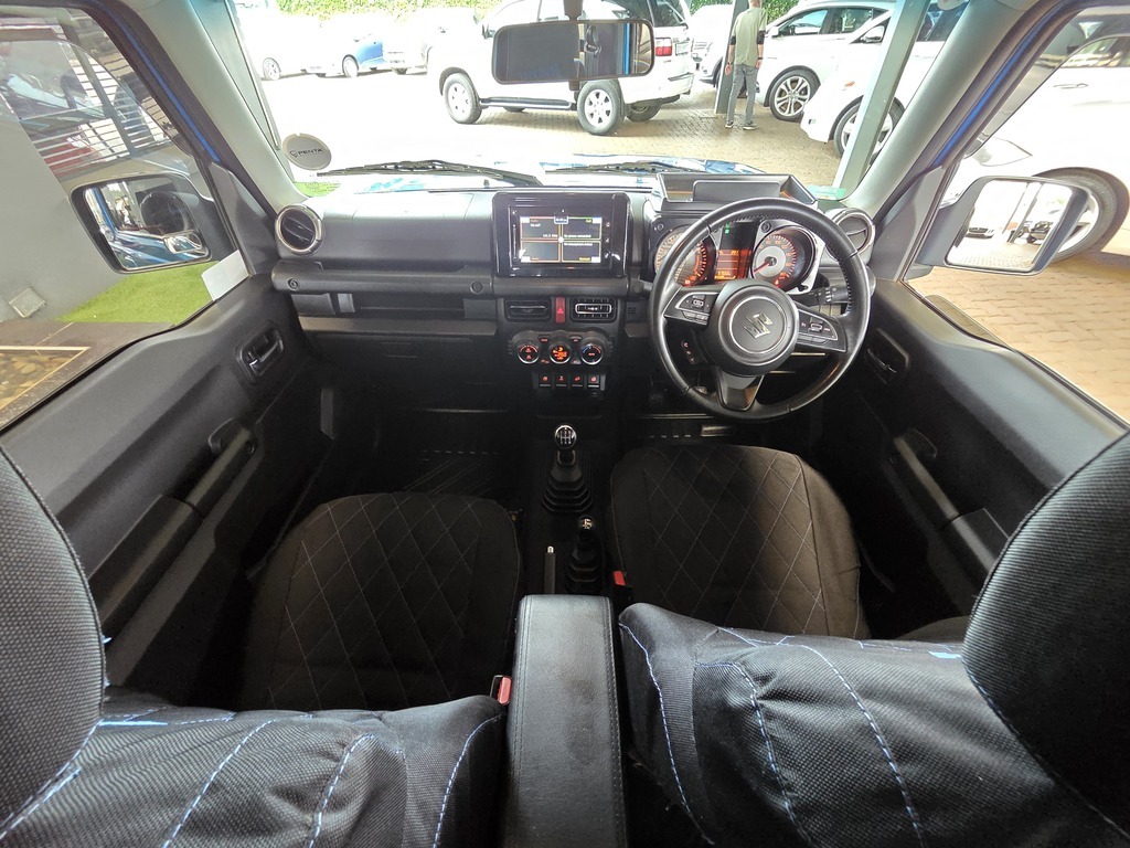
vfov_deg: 89.9
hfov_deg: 106.2
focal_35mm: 13
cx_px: 565
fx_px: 424
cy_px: 424
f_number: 2.2
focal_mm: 2.2
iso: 1600
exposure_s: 1/50
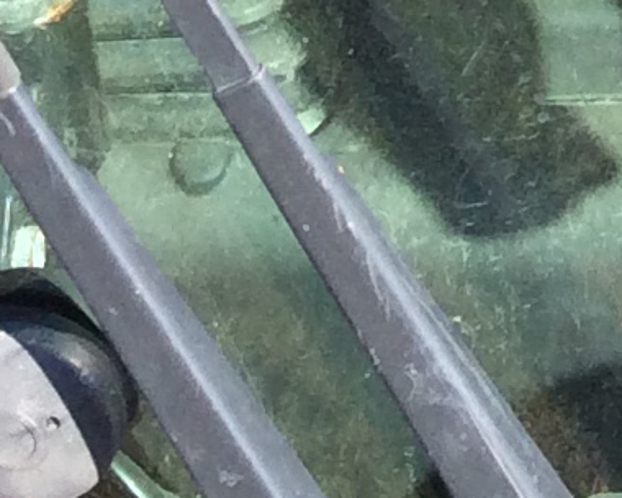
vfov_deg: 6.5
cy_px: -1050
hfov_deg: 8.9
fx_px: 3921
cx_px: 899
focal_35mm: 213
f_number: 2.4
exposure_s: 1/376
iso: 32
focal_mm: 3.3
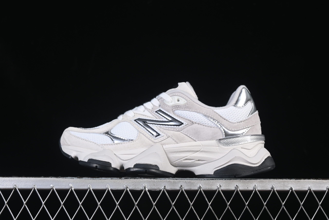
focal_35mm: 75
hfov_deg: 27.0
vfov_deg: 18.2
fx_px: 685
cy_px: 110
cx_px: 164
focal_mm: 50
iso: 160
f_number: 8
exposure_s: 1/80
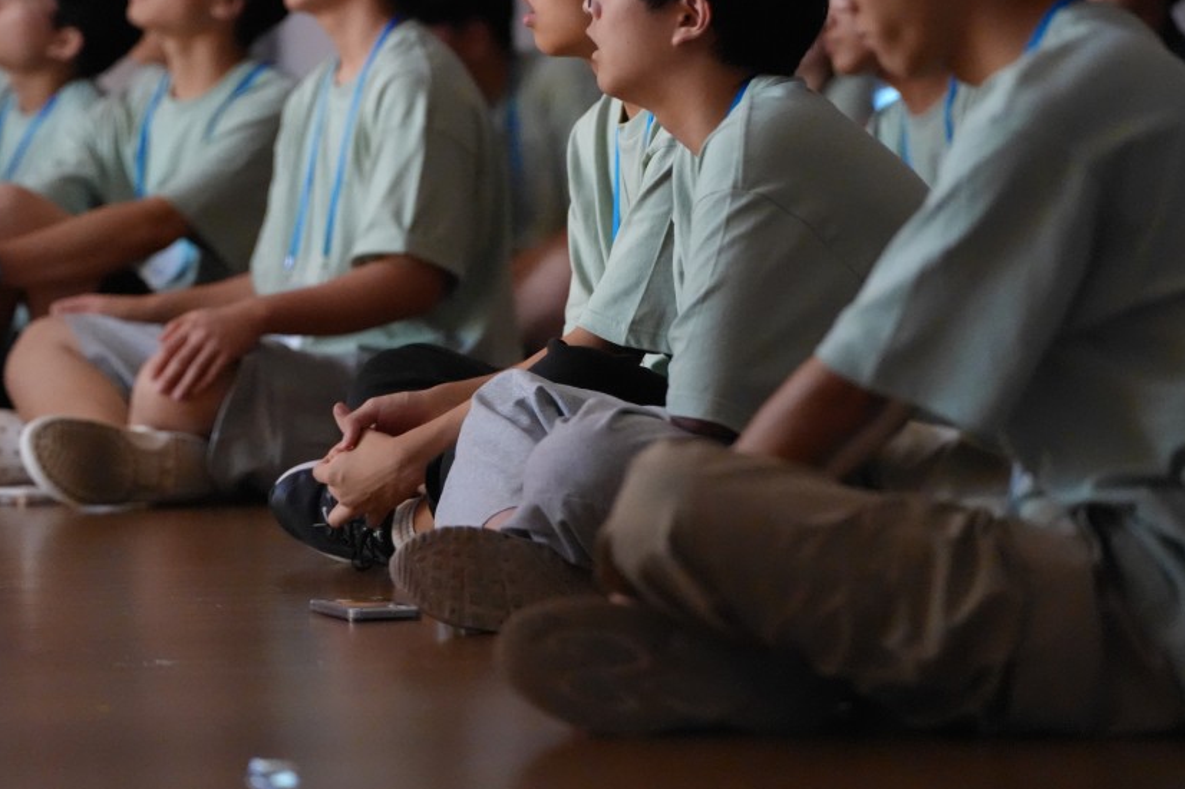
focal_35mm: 217
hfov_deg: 9.5
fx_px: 7140
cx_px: 524
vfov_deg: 6.3
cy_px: 240
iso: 12800
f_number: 2.8
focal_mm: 140
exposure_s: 1/80
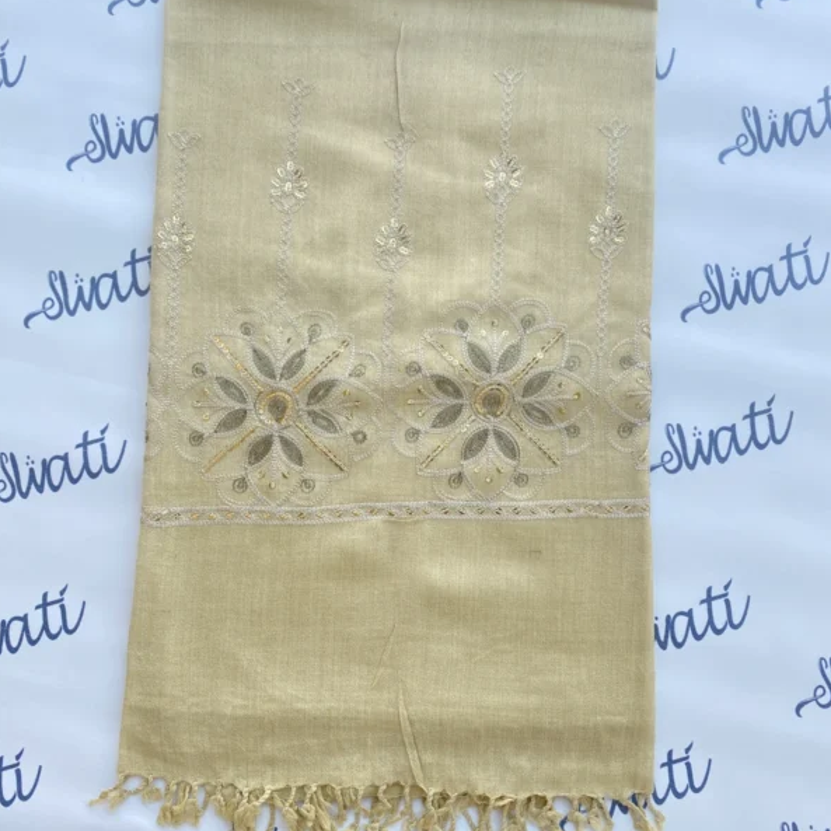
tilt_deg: -87.9
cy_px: 440
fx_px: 842
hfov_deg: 52.5
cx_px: 416
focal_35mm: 31
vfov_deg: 52.5
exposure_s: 1/333
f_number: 1.8
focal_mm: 4.25
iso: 32
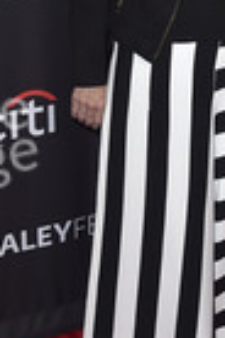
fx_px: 975
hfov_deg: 13.1
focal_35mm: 104
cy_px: 34
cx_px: 180
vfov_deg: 19.3
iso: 320
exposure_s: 1/200
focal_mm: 36
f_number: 6.3
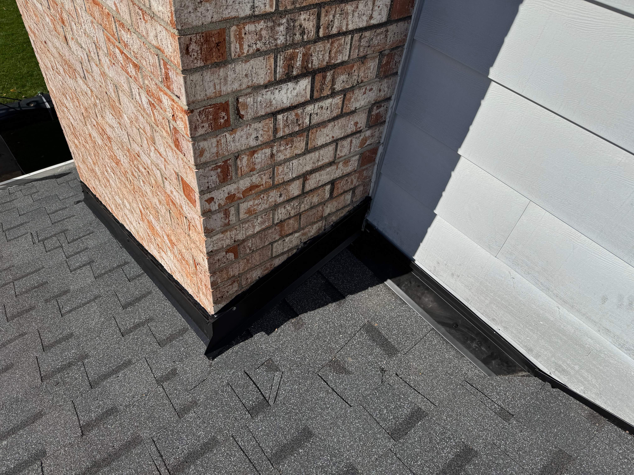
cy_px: 238
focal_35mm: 24
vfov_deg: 56.8
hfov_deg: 71.6
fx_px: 440
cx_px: 317
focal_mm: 6.76
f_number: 1.78
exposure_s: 1/10417
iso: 80
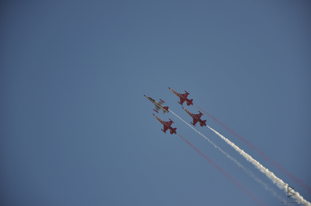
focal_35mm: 158
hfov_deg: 13.1
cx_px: 156
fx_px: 1359
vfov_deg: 8.7
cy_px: 103
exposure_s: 1/800
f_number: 5.6
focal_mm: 105
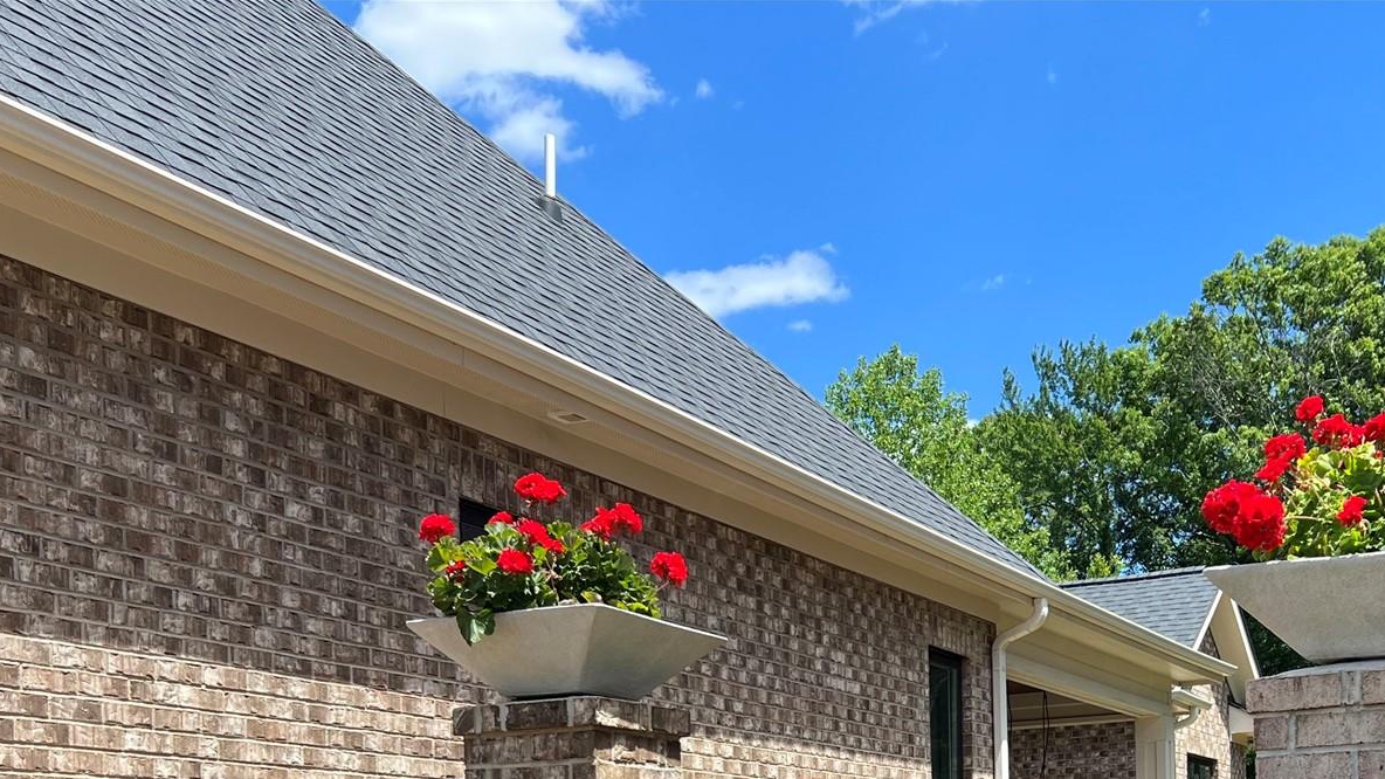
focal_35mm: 49
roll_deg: +1.3
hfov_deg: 41.8
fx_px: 1800
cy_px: 897
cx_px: 857
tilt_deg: +0.0
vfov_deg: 22.7
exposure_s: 1/2008
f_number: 1.5
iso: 50
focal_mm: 5.7
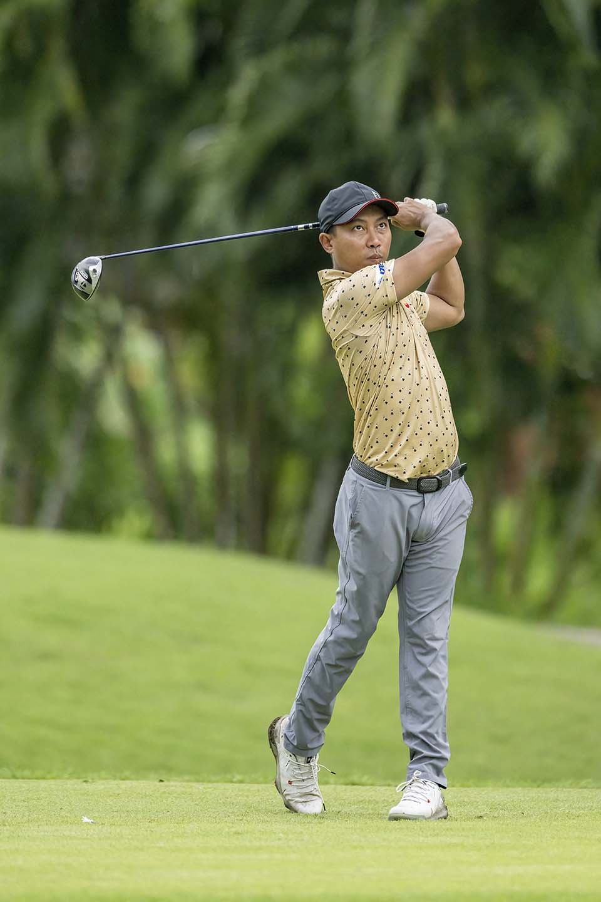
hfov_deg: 3.4
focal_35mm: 400
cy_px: 451
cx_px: 300
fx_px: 10016
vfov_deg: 5.2
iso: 7200
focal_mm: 400
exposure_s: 1/6400
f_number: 3.2
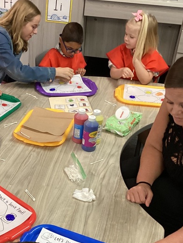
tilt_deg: -33.6
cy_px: 149
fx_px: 430
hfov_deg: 23.5
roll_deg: -1.4
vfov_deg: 31.6
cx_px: 22
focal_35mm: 61
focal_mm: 3.3
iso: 400
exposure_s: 1/60
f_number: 2.4
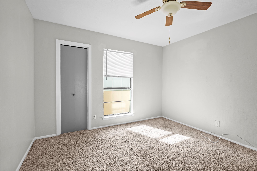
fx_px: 114
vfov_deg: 73.7
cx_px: 128
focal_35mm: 16
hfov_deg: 96.7
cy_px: 86
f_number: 4
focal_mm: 16
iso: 800
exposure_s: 1/15
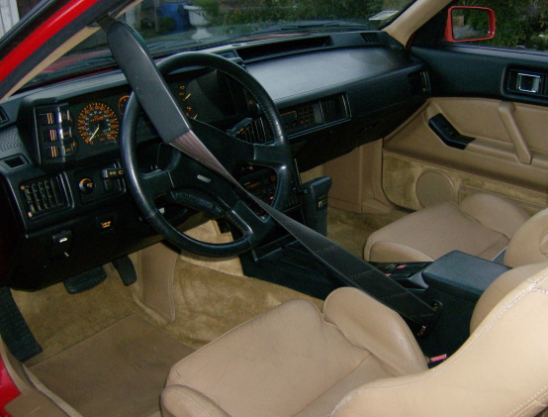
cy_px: 225
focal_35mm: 41
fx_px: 652
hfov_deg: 45.5
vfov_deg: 35.4
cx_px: 300
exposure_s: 1/60
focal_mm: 6
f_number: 2.8
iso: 200
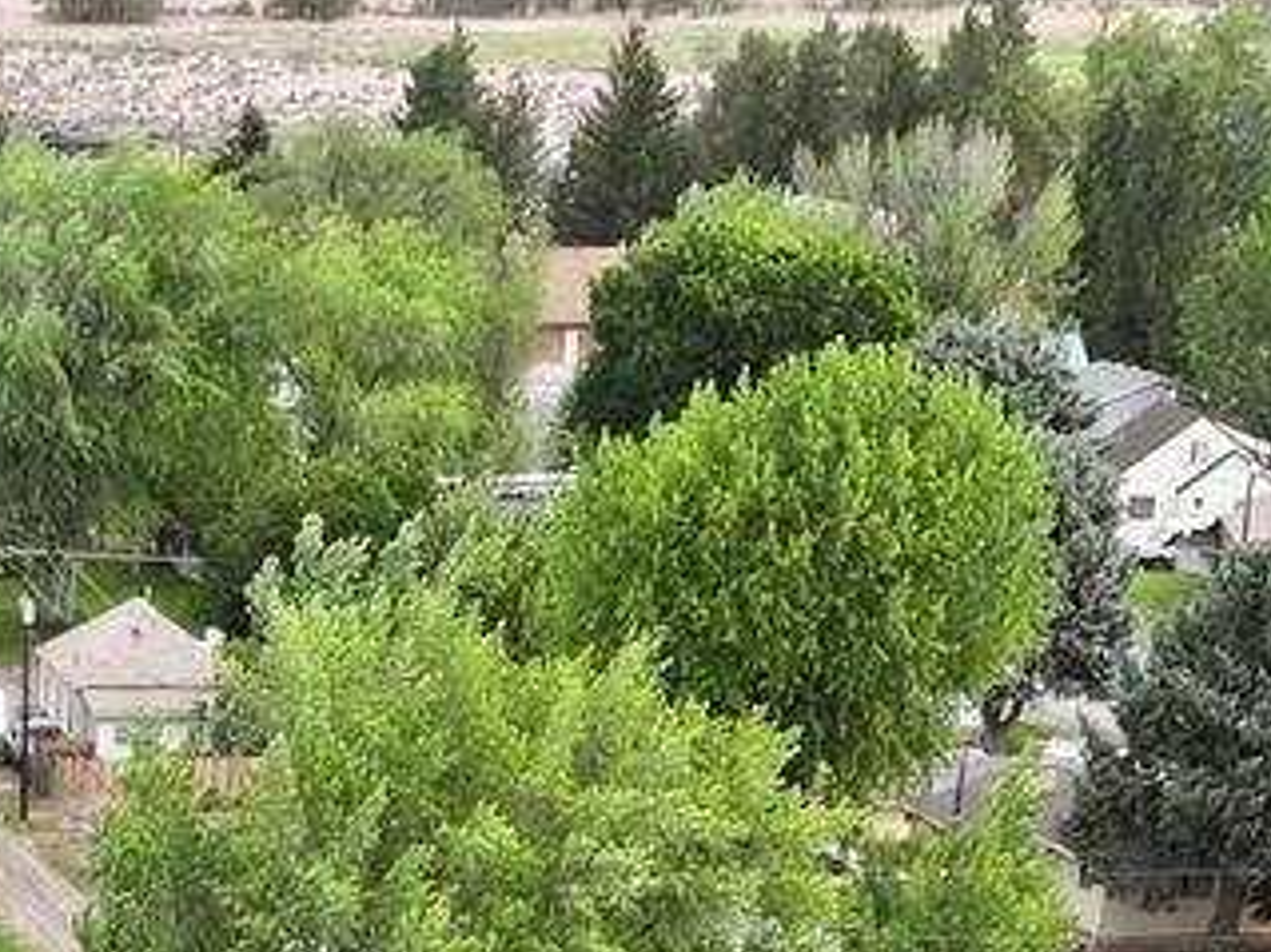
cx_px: -446
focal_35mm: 154
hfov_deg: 12.4
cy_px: 3019
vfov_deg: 8.0
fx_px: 5652
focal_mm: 12.3
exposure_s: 1/500
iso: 180
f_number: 2.8
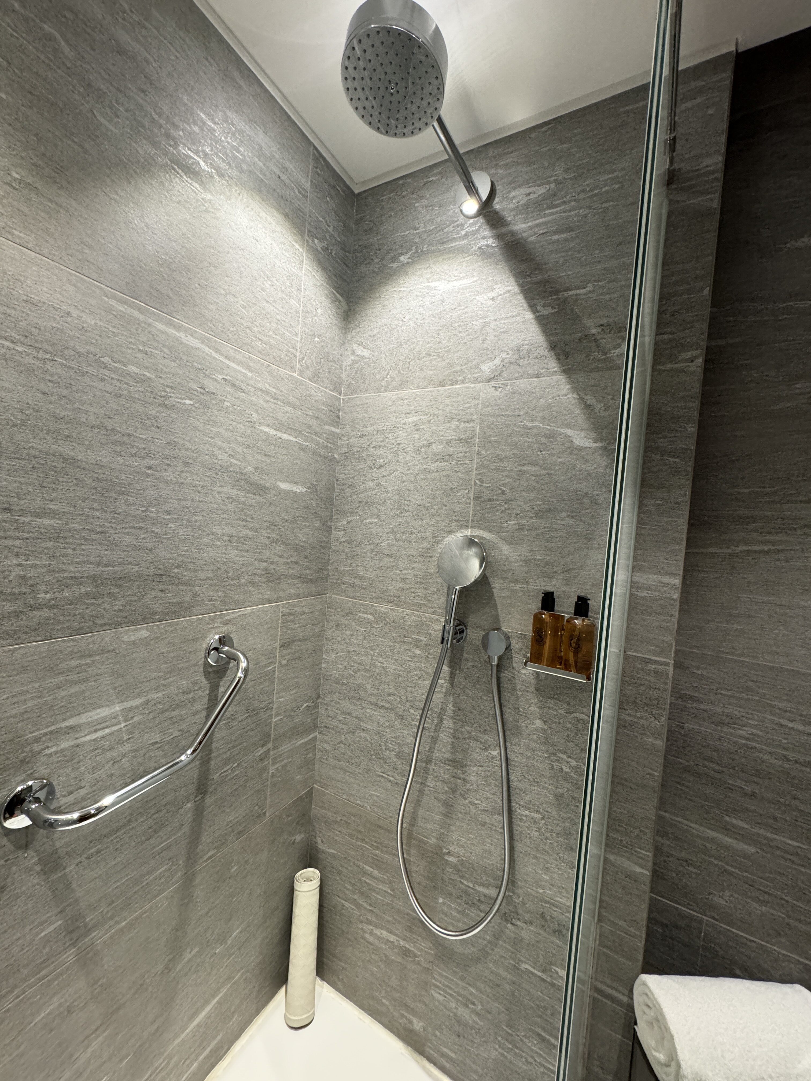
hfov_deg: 85.7
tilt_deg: -2.2
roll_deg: -3.6
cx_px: 406
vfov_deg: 102.1
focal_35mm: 14
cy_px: 540
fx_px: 437
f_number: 2.2
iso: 400
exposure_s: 1/60
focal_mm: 2.22
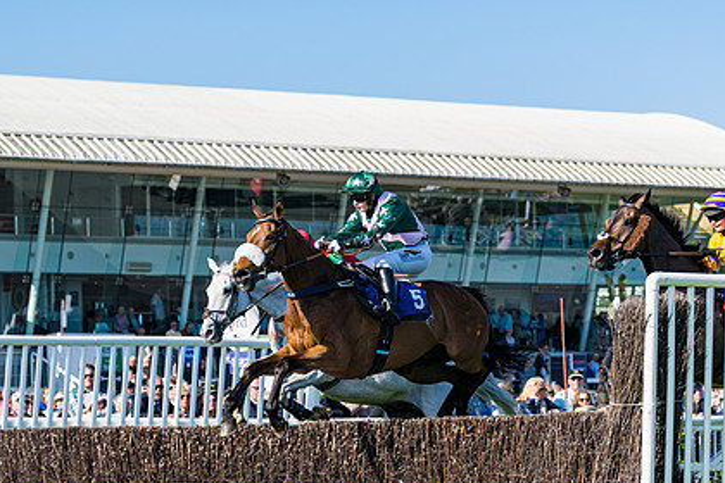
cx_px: 390
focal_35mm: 176
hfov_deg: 11.7
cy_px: 412
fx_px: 3544
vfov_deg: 7.8
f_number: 4
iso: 100
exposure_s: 1/1250
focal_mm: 95
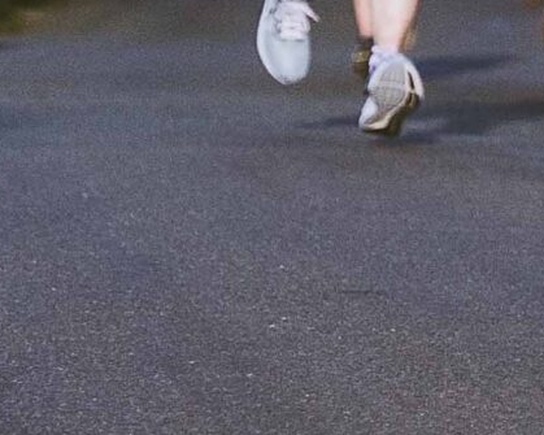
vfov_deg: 2.6
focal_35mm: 602
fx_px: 9690
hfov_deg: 3.2
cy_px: -636
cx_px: 1009
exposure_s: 1/6400
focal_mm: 70
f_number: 2.8
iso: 500
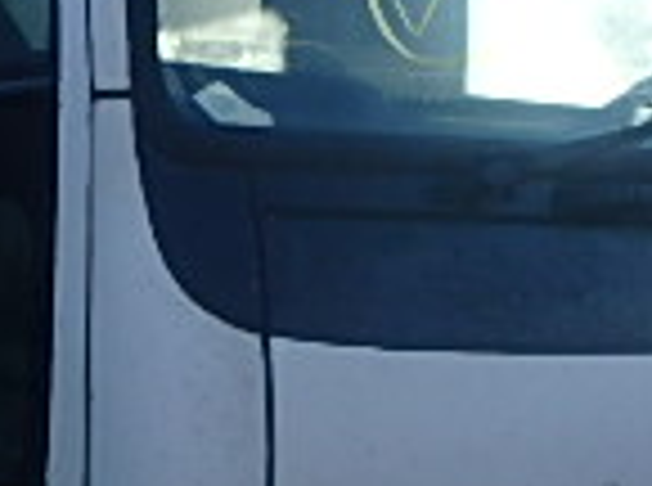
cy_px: 292
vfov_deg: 15.8
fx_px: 1747
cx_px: 166
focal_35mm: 93
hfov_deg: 21.0
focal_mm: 3.7
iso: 125
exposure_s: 1/400
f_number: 3.5
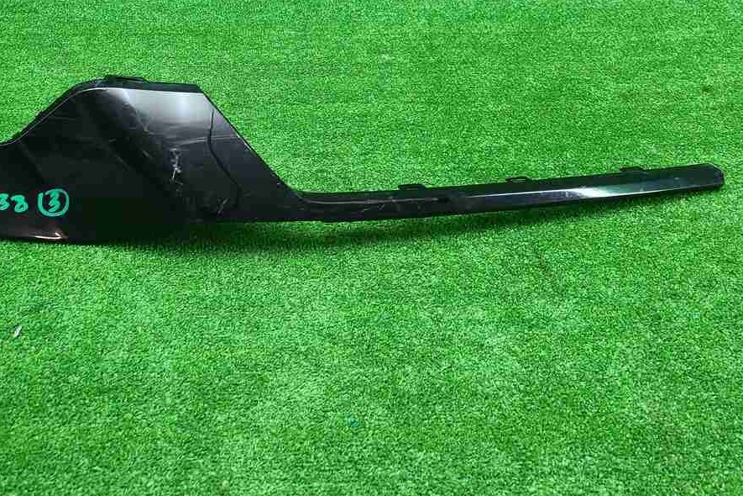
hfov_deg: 43.7
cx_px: 230
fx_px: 908
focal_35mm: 44
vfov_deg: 29.7
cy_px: 87
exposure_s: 1/50
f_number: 1.8
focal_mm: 5.4
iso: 248
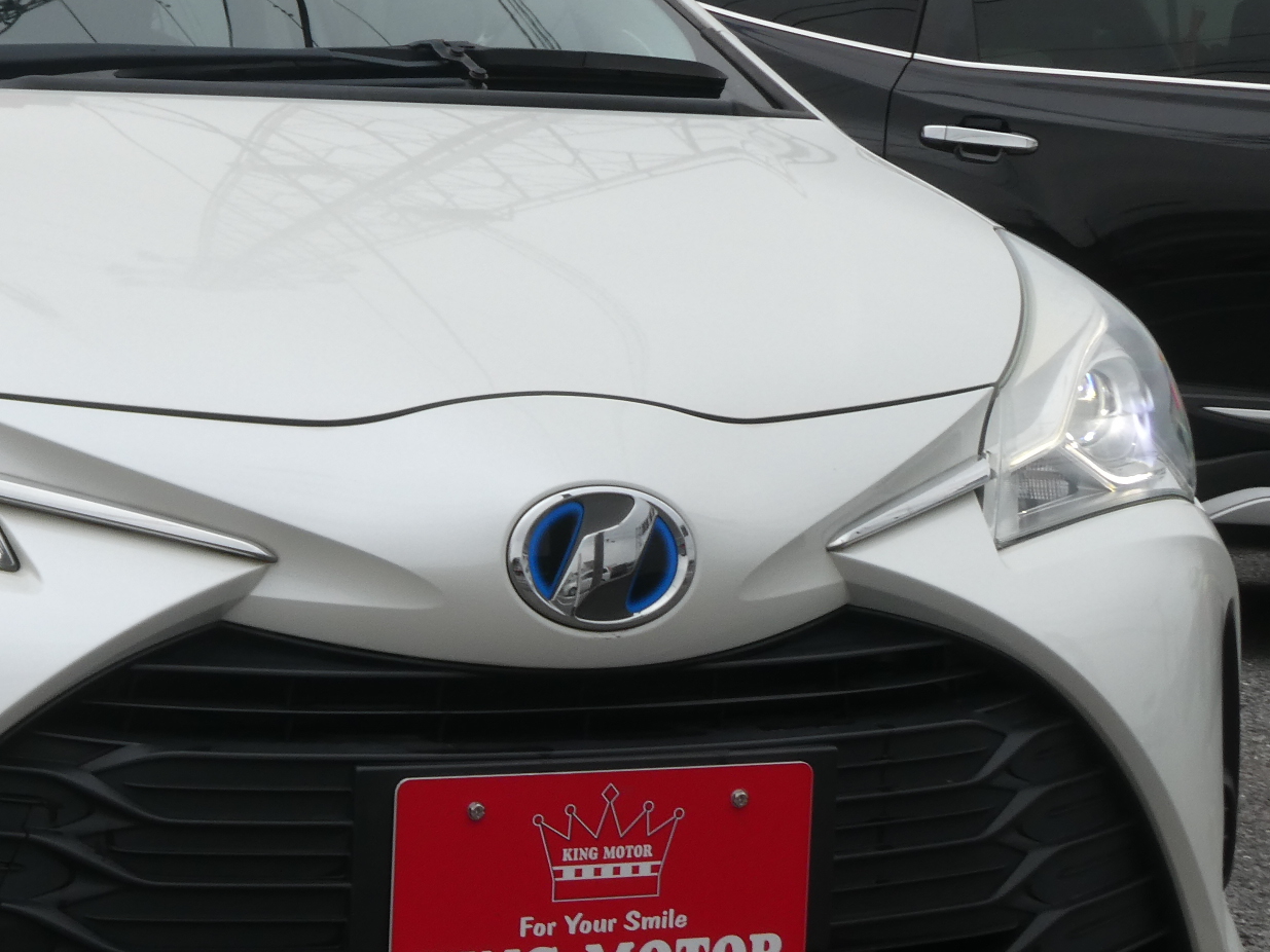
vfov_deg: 17.4
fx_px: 3118
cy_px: 426
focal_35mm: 85
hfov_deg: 22.6
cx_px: 181
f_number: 5.6
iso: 80
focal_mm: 7.2
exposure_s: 1/125
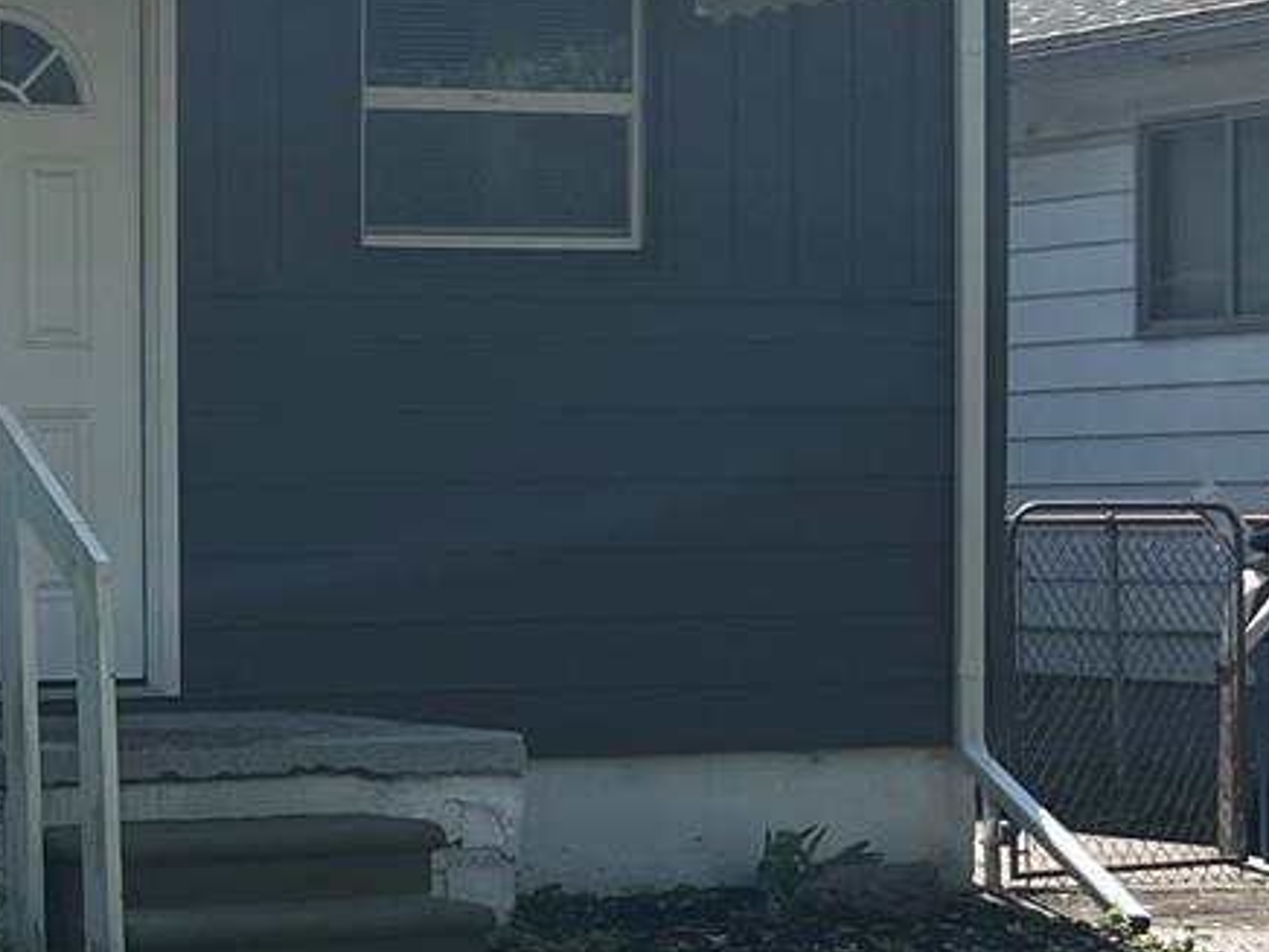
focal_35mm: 122
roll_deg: +1.0
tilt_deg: -0.6
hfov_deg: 15.6
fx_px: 4472
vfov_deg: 12.1
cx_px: -230
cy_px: 635
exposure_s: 1/3257
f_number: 1.5
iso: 50
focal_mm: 5.7
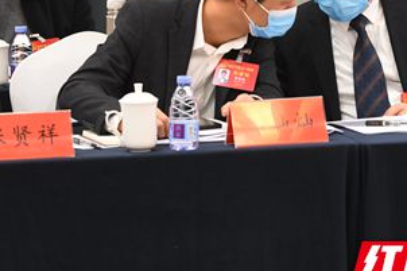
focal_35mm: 139
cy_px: 65
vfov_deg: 9.8
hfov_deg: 14.8
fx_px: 1571
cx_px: 178
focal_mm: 70
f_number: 5
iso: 1600
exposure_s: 1/15
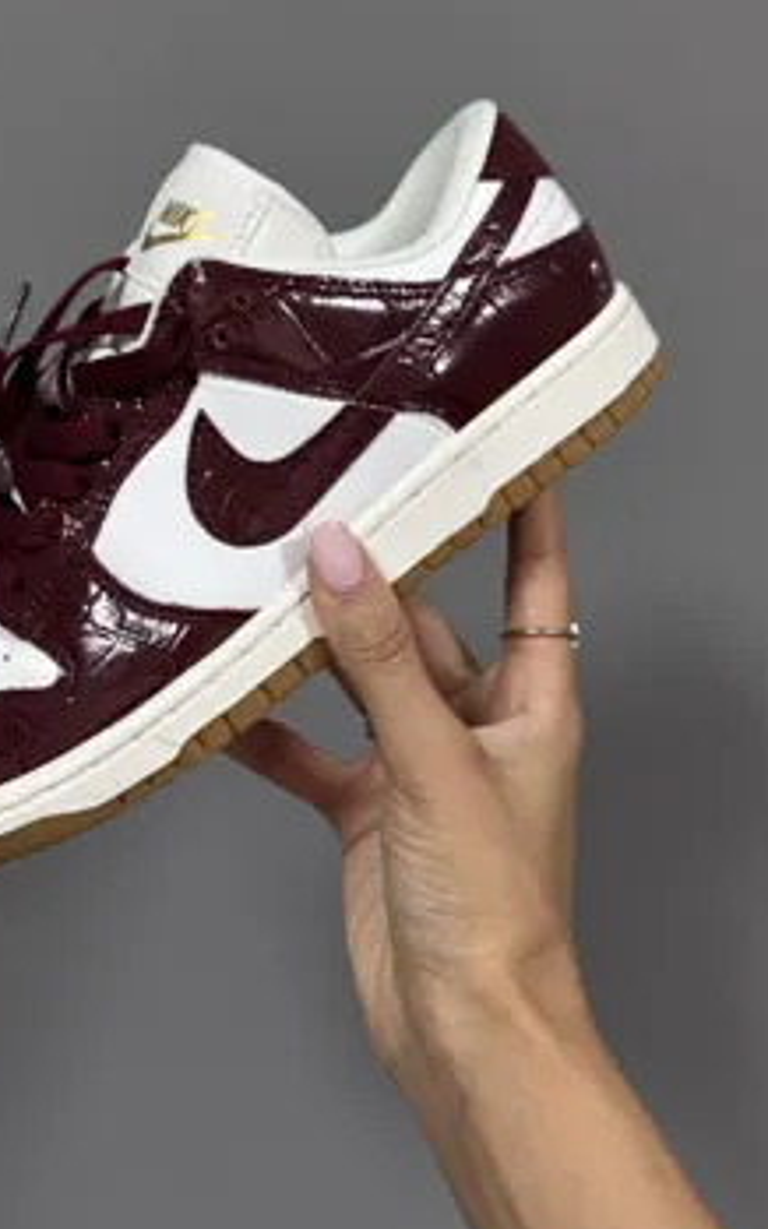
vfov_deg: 55.1
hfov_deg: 36.1
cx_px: 299
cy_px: 521
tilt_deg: -11.5
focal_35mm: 35
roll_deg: -1.6
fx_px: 1173
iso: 200
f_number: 1.78
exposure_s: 1/87
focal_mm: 6.76
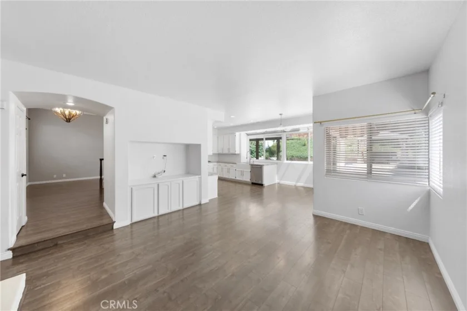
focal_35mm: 12
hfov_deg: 112.6
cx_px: 234
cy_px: 156
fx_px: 156
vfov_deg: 90.0
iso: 640
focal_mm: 12
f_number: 5
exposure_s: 1/40
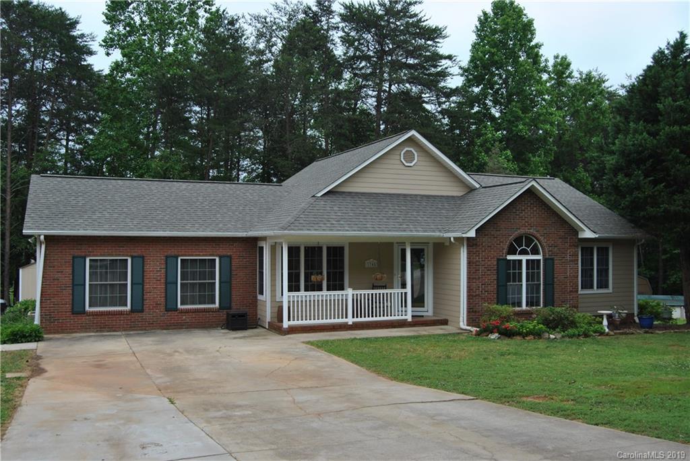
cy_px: 230
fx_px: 633
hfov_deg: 57.2
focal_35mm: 33
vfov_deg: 40.0
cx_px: 345
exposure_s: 1/160
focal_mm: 22
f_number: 5.6
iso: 100
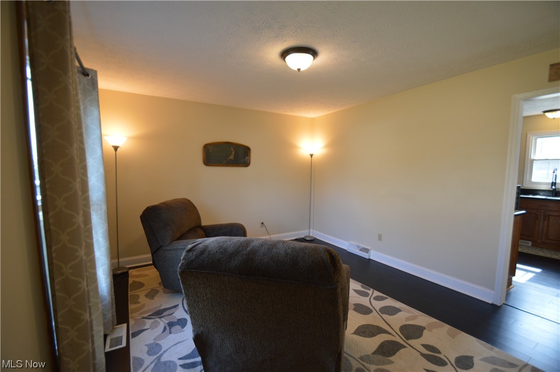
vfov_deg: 77.2
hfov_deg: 100.5
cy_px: 186
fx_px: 233
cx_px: 280
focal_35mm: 15
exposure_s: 1/60
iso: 450
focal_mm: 10
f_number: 3.5
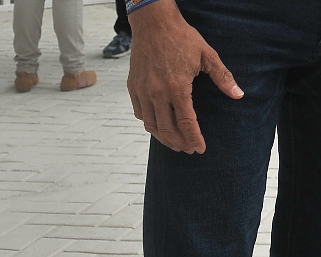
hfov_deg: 12.1
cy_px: -242
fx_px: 1358
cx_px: 624
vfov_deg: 10.1
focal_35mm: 143
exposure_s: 1/640
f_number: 5.6
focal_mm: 27
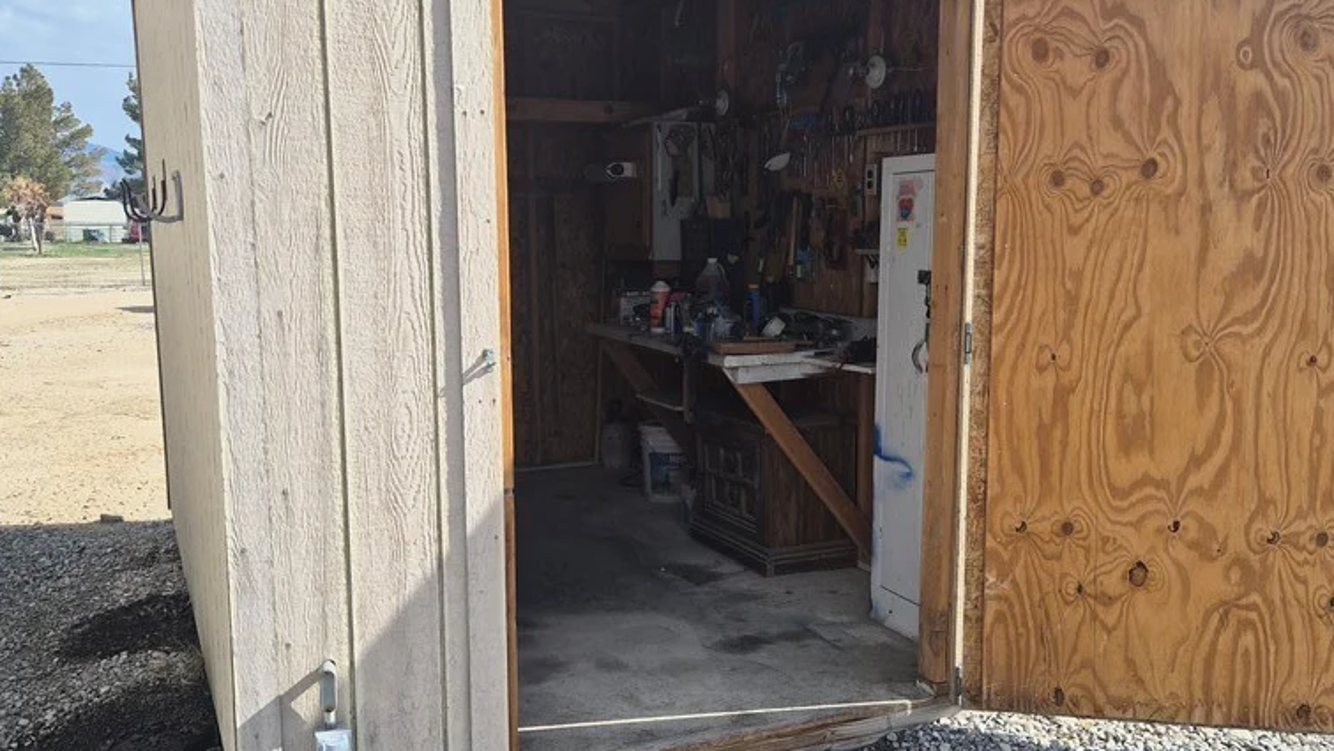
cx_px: 673
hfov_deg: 58.0
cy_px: 426
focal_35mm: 34
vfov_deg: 34.6
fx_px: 1203
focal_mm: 5.4
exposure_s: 1/4688
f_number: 1.8
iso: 80
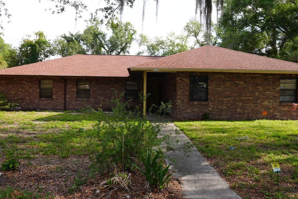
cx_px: 150
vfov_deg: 38.4
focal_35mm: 35
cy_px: 101
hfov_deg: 55.1
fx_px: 286
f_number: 4.5
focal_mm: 20.3
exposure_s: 1/200
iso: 100
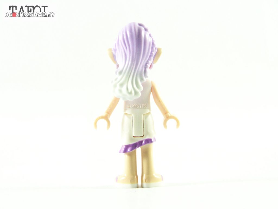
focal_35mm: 105
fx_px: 843
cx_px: 139
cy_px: 104
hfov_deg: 18.7
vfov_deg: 14.1
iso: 400
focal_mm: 17.5
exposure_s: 1/60
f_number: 3.6
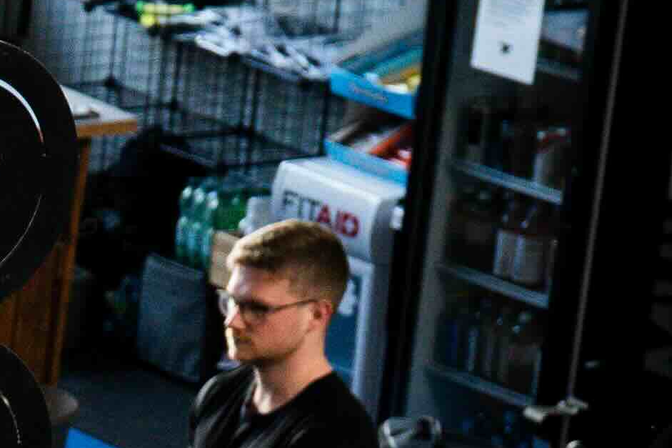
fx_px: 5711
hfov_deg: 6.2
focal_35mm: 306
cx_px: -1423
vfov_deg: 4.5
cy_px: 599
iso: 1000
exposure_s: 1/125
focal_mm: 32
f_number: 3.5
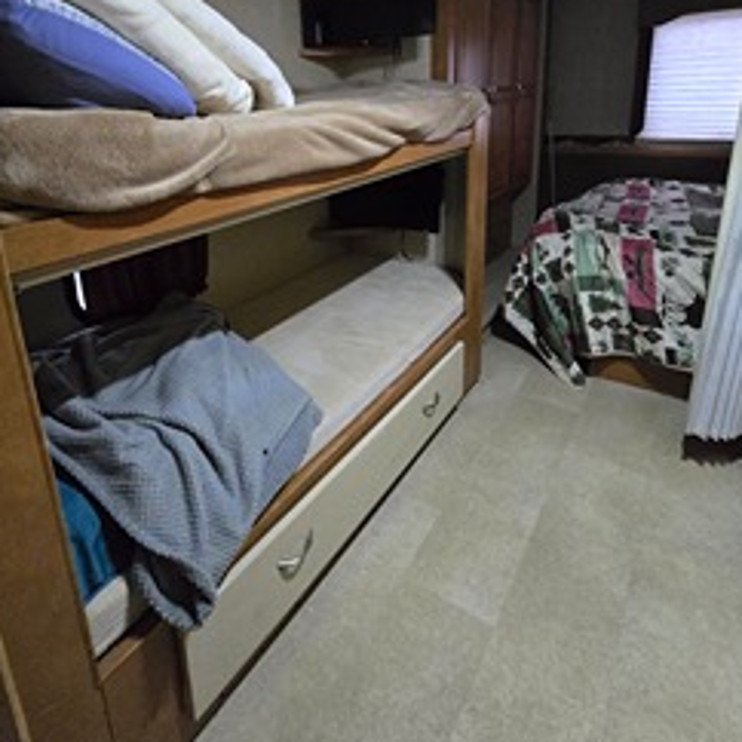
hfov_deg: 77.5
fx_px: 461
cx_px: 337
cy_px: 224
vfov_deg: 74.3
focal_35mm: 19
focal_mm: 2.2
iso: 1600
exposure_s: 1/60
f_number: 2.2
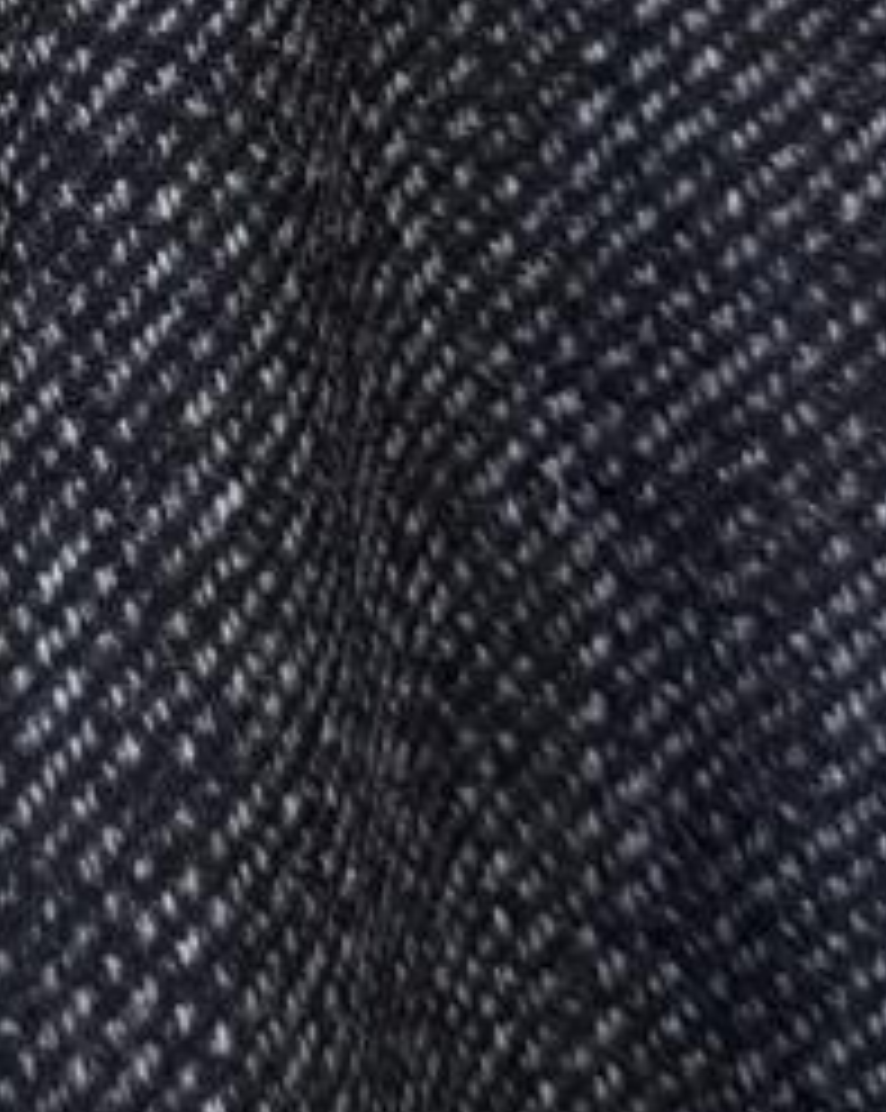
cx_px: -333
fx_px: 3744
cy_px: -437
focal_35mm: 114
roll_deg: -0.7
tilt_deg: +1.0
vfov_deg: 15.8
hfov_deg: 13.0
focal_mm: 6.76
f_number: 1.78
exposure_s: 1/559
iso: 80
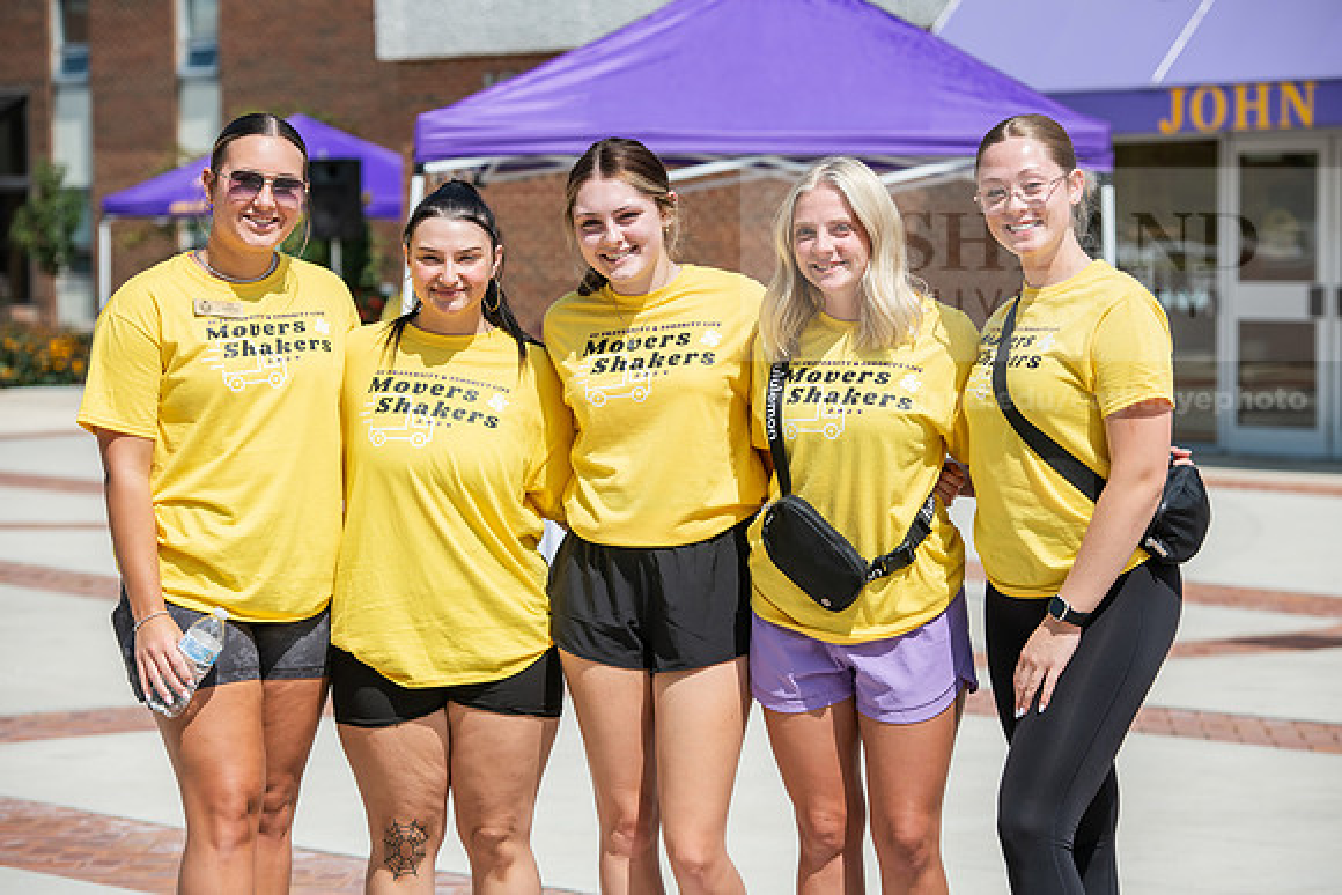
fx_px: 4325
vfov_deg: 11.8
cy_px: 448
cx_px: 671
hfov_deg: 17.6
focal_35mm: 116
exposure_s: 1/500
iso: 80
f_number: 5
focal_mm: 116
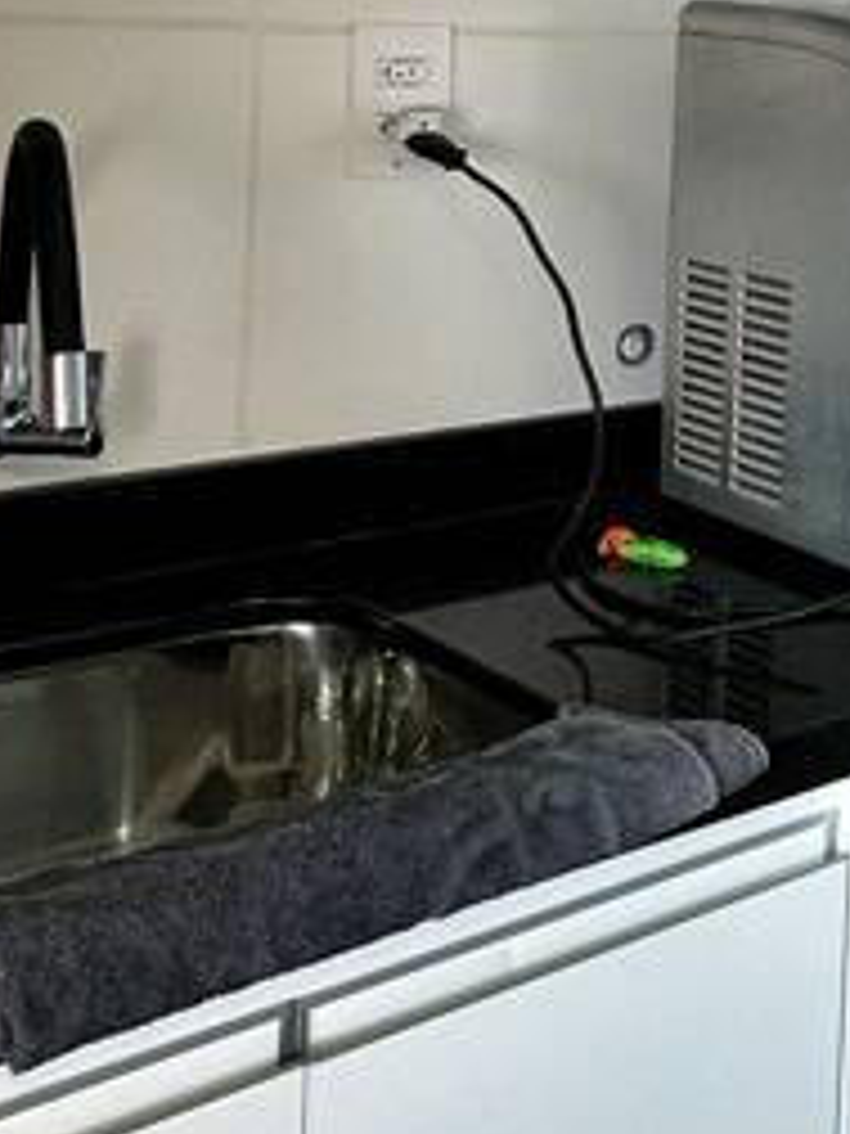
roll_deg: -3.5
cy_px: 90
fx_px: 1964
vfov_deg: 30.6
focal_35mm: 60
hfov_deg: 20.9
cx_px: 1259
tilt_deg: -2.5
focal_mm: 2.22
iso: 125
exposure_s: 1/120
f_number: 2.2
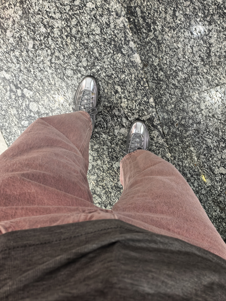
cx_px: 113
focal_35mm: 30
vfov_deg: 60.0
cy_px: 150
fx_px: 261
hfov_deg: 46.8
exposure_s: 1/33.3
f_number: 4
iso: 320
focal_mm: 6.98
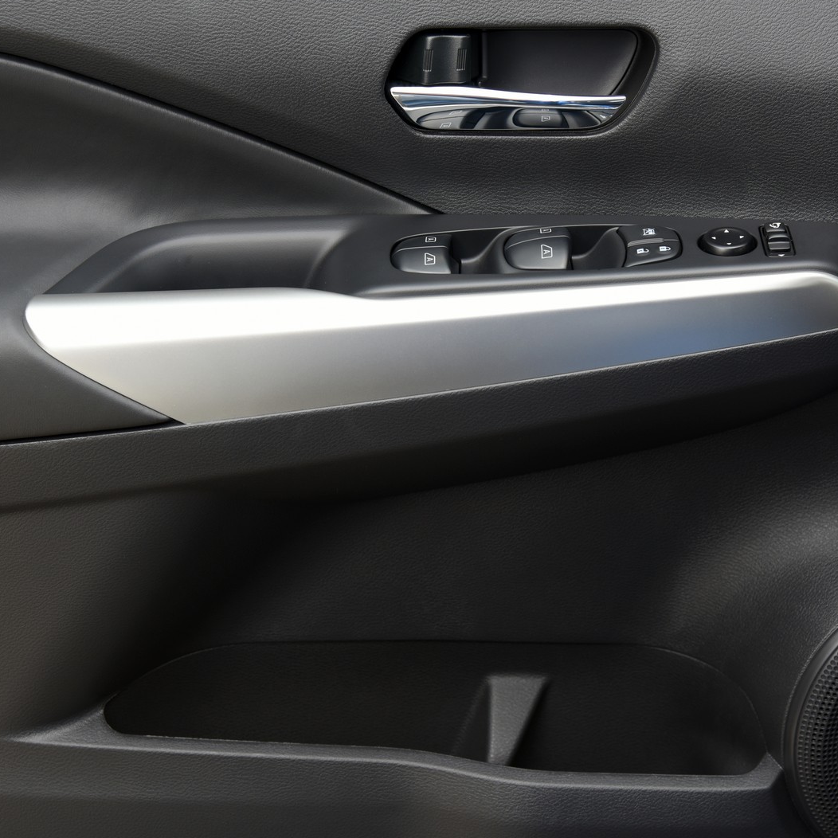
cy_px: 416
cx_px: 491
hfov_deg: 23.0
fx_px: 2054
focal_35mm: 75
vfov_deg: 23.1
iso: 400
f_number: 5.6
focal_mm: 58
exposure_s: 1/100
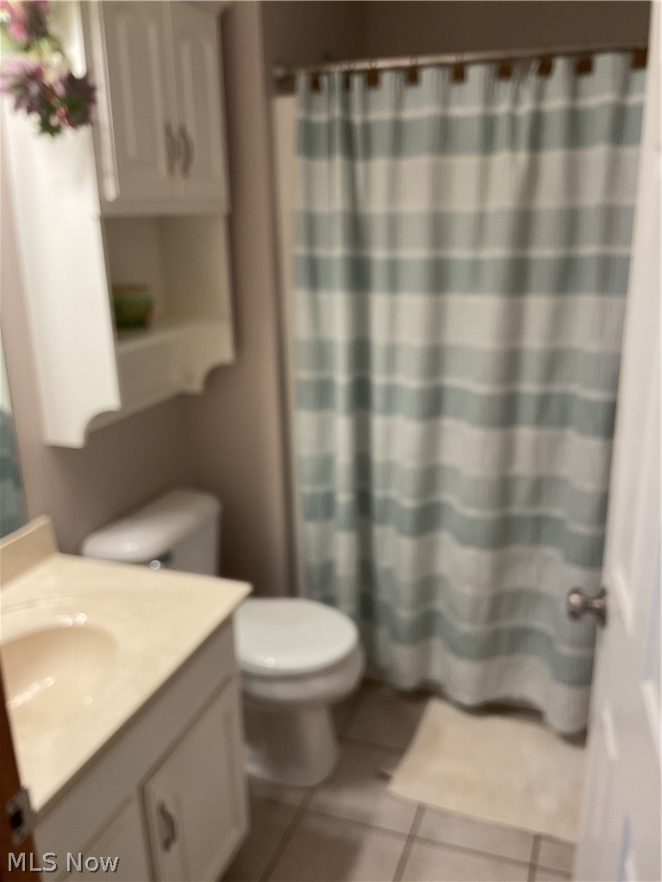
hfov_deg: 48.2
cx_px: 331
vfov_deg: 61.7
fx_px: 739
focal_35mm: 29
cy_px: 441
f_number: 1.8
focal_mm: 3
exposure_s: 1/60
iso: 40
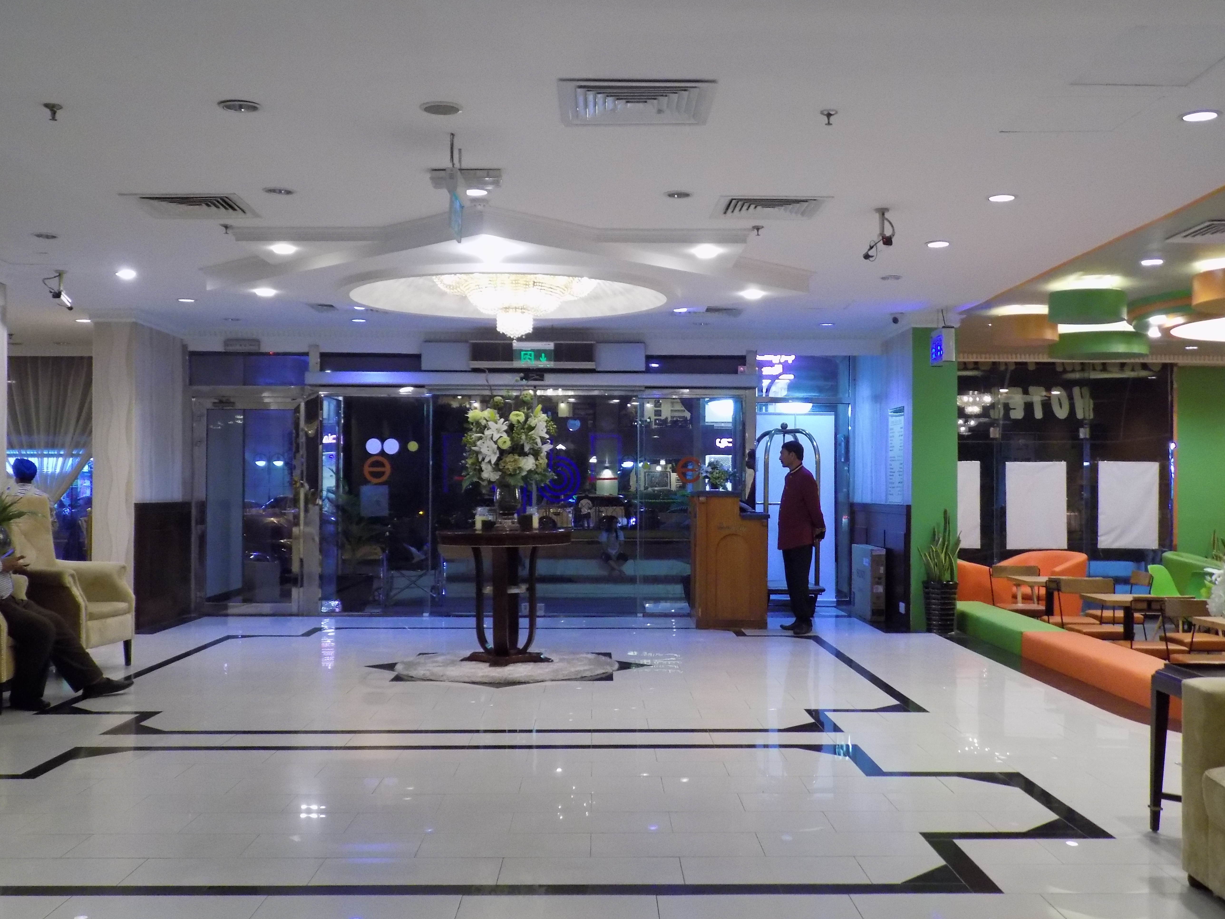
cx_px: 612
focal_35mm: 34
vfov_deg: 41.8
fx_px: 1203
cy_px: 460
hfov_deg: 54.0
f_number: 3.4
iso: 400
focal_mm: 6.1
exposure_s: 1/15
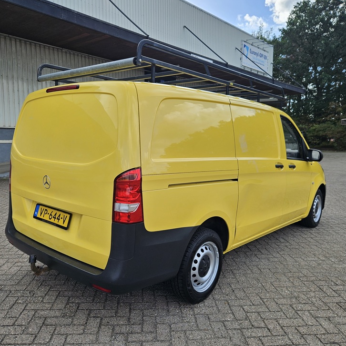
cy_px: 168
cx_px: 158
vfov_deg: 57.3
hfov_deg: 57.2
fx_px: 317
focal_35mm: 28
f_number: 1.8
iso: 25
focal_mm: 5.4
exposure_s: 1/994
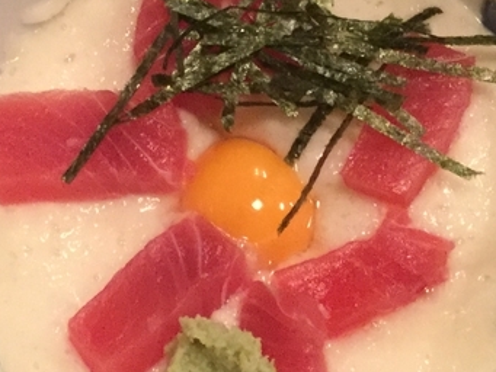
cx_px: 217
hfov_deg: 18.0
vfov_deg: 13.6
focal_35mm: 109
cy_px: 102
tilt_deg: -68.3
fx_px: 1562
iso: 250
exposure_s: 1/33
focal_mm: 3.3
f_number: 2.4
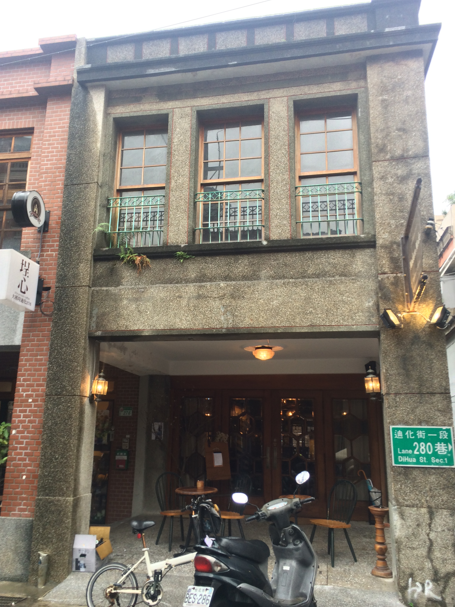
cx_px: 221
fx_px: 526
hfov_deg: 46.8
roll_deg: -0.4
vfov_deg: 60.0
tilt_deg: +11.9
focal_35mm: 30
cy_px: 307
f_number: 2.2
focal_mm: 4.15
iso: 50
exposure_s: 1/60
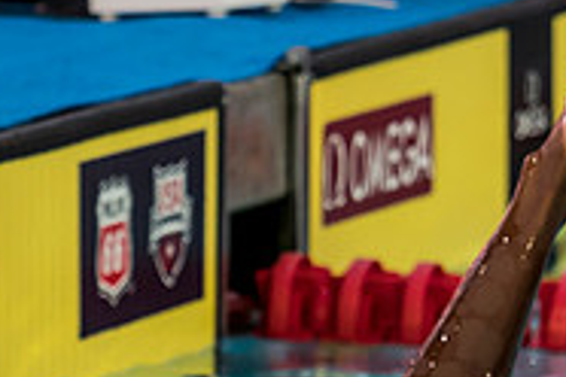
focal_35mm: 756
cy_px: 618
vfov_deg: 1.8
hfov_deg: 2.7
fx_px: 11885
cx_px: 118
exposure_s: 1/1000
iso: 500
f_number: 3.2
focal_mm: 97
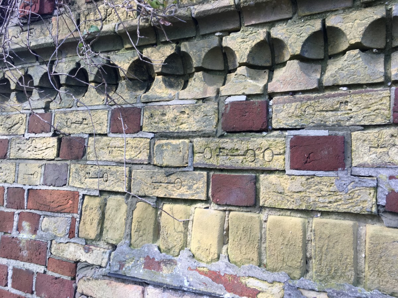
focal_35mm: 29
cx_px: 199
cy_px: 149
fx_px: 333
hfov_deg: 61.7
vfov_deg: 48.2
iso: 25
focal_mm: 4.15
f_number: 2.2
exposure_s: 1/100
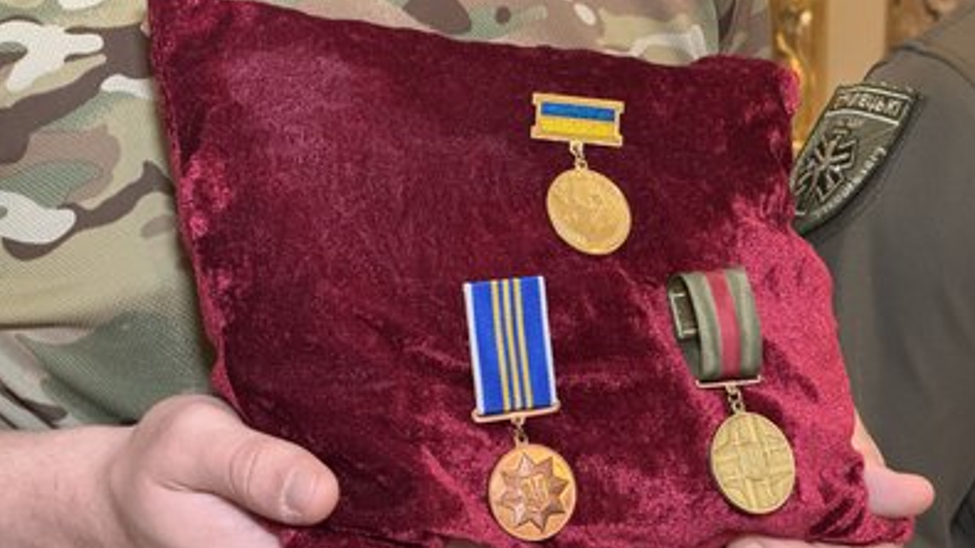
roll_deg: +0.8
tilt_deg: -15.6
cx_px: 489
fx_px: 2197
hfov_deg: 25.0
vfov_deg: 14.2
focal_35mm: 85
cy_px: 351
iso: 1250
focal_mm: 9
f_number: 2.8
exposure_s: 1/39
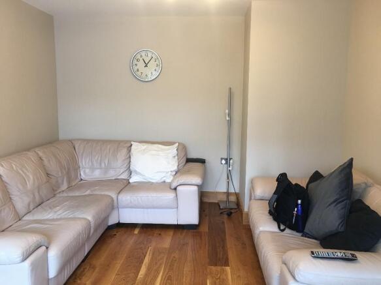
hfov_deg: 61.7
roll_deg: -0.3
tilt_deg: -6.8
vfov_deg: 48.2
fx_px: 319
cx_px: 190
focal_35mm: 29
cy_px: 142
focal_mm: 4.15
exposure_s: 1/17
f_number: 2.2
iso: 50
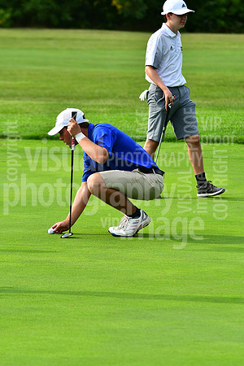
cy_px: 183
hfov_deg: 4.6
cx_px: 122
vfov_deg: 6.9
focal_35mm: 300
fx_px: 3050
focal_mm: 200
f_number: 7.1
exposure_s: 1/2000
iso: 1000
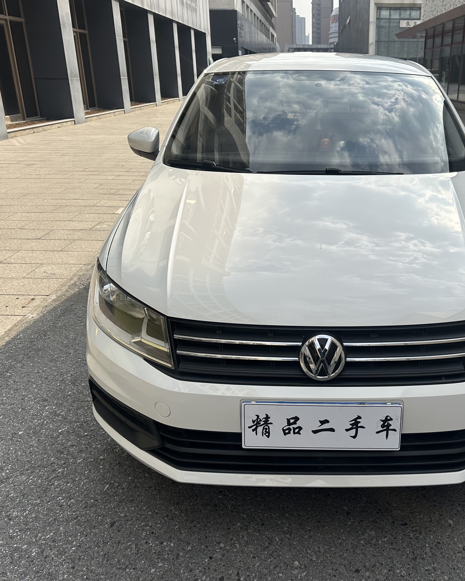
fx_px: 551
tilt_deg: -21.5
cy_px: 288
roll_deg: -0.3
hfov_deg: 45.0
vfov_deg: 55.7
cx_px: 317
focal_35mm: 32
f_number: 1.78
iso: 80
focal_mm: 6.86
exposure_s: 1/3472
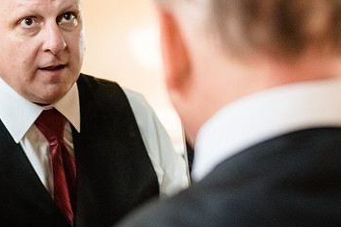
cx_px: 120
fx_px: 777
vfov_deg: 16.6
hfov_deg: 24.7
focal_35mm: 82
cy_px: 56
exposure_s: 1/200
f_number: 2.8
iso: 5000
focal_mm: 50
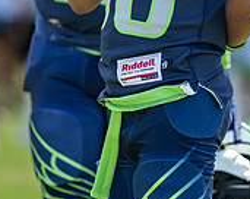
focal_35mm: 602
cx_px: 193
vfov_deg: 2.6
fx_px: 4444
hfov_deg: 3.2
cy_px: -85
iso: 100
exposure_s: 1/800
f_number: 2.8
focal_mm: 176
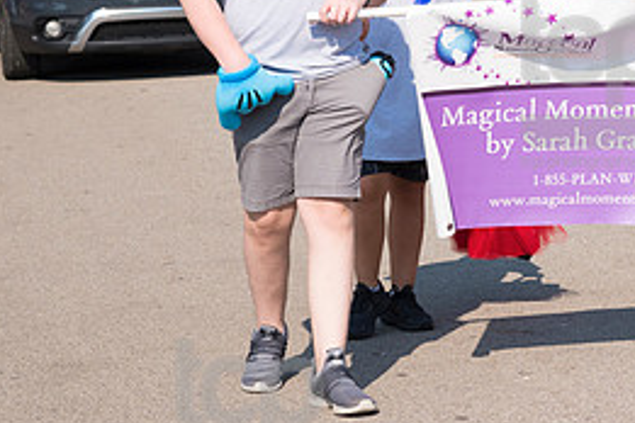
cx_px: 596
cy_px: 84
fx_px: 3333
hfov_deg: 10.8
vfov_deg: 7.3
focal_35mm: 189
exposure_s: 1/800
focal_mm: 85
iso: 320
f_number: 6.3
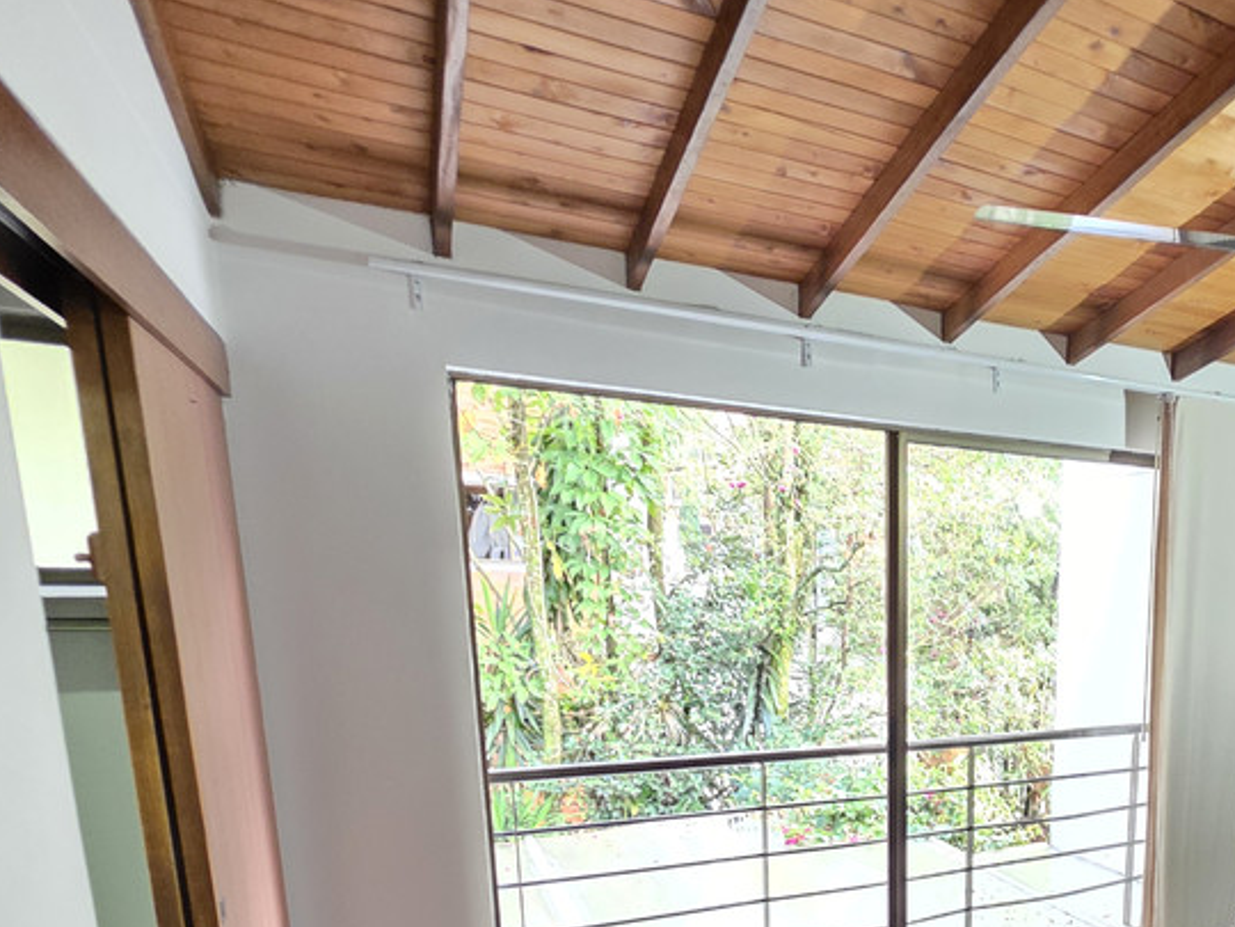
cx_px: 1073
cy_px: 803
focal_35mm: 26
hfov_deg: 59.1
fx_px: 928
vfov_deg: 48.5
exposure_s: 1/24
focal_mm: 2.2
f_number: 1.9
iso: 1600
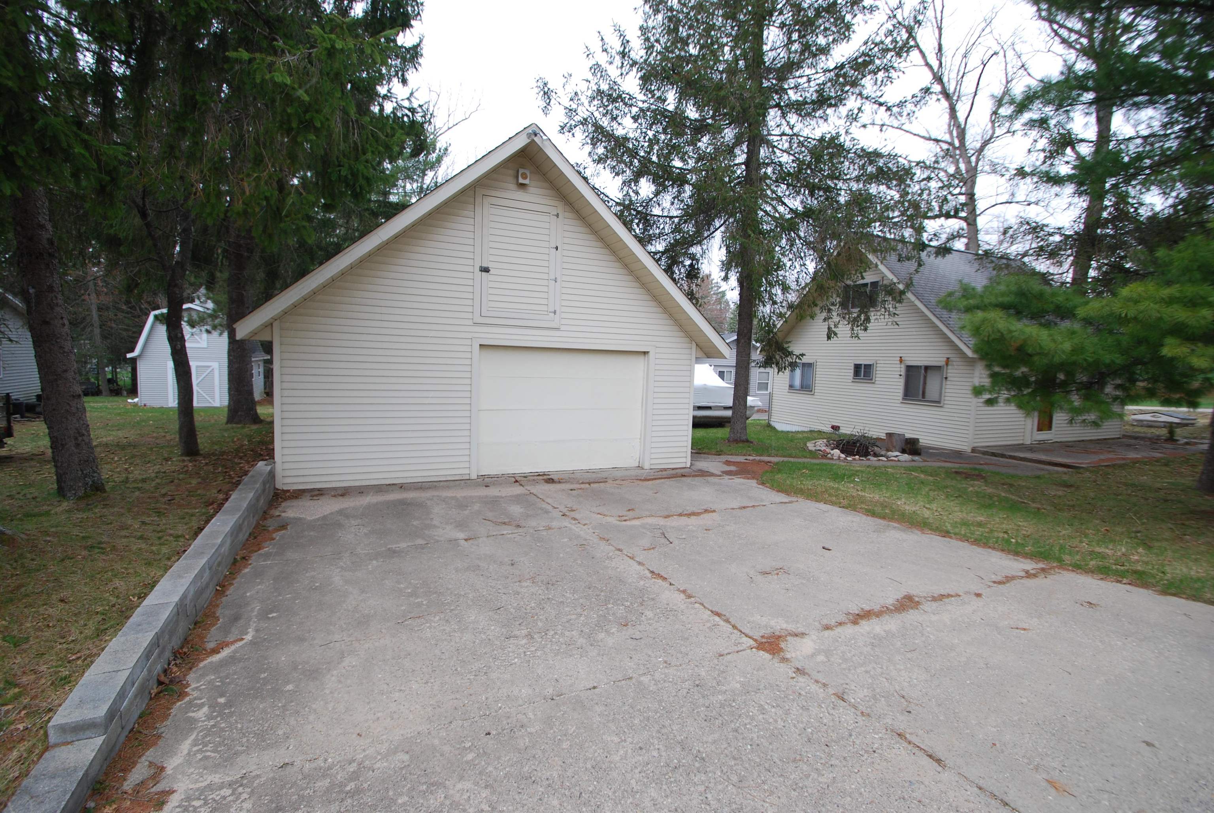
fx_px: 557
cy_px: 406
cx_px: 607
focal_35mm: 16
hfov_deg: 94.9
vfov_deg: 72.2
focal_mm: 11
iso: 200
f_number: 5
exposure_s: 1/100
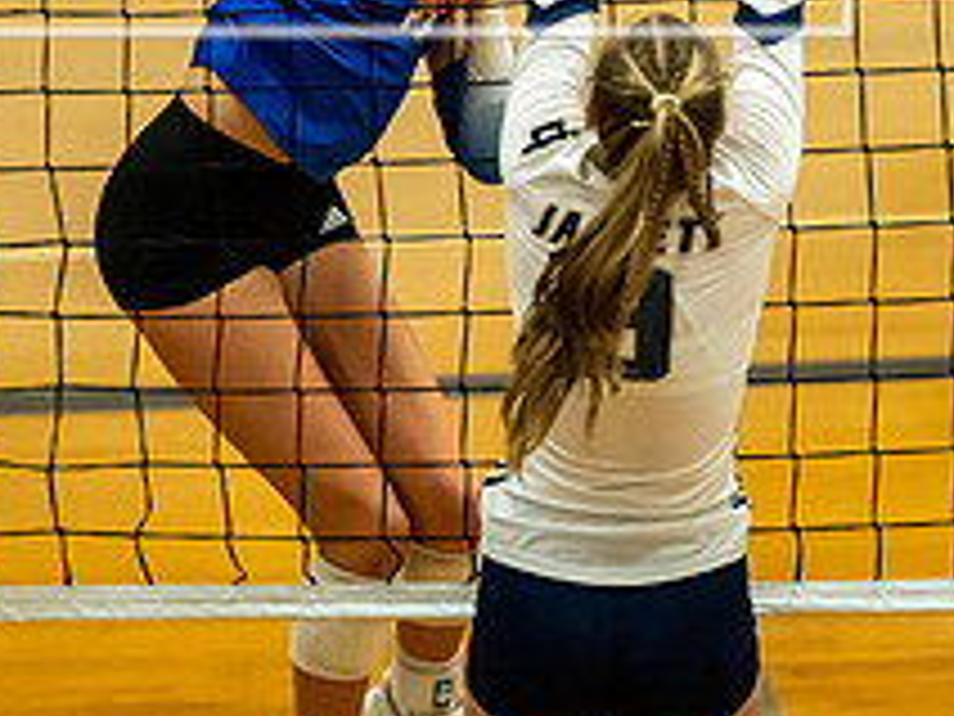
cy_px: -110
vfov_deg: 2.8
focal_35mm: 525
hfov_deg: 3.8
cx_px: 266
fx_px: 14469
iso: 5600
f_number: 2.8
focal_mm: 200
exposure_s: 1/1250
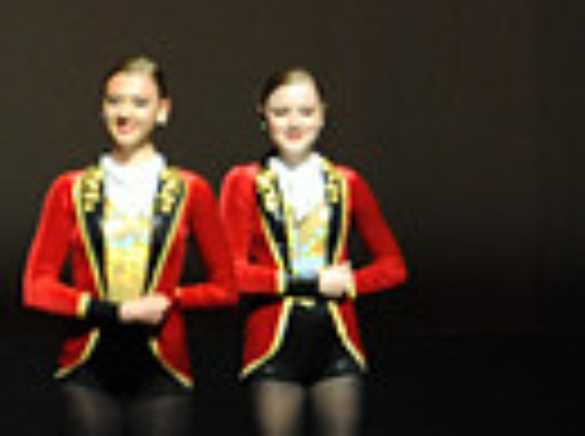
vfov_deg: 3.5
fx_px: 7237
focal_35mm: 429
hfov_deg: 4.6
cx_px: -648
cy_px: 288
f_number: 2.8
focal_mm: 100
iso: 2500
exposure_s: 1/400
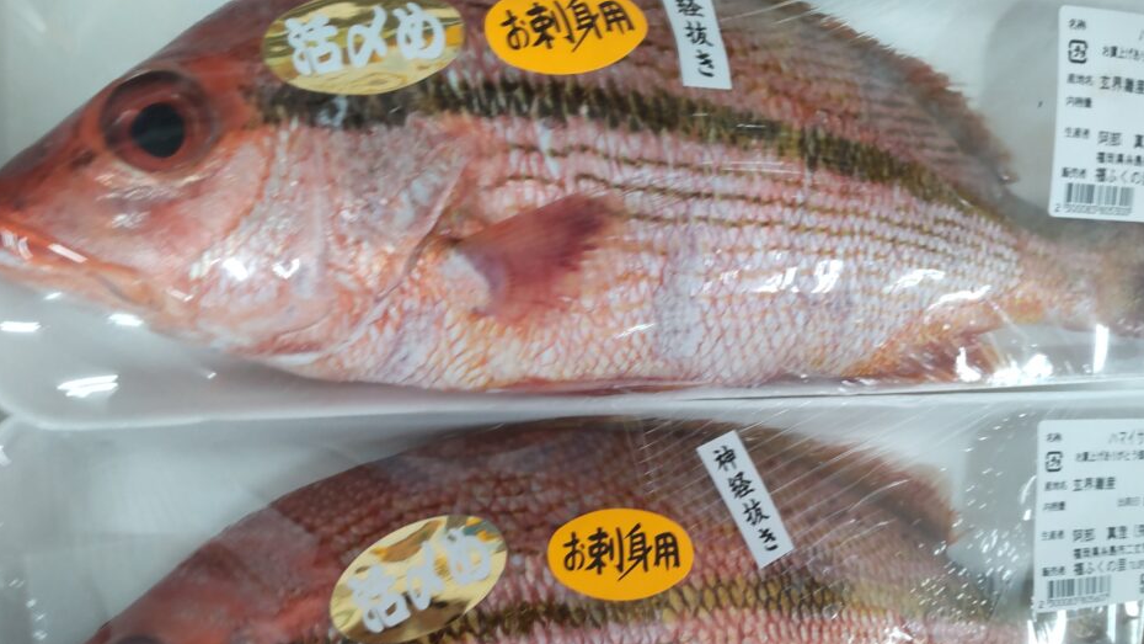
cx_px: 584
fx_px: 819
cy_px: 422
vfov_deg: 42.4
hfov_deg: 69.9
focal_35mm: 27
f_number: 2
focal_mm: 3.43
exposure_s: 1/50
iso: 225
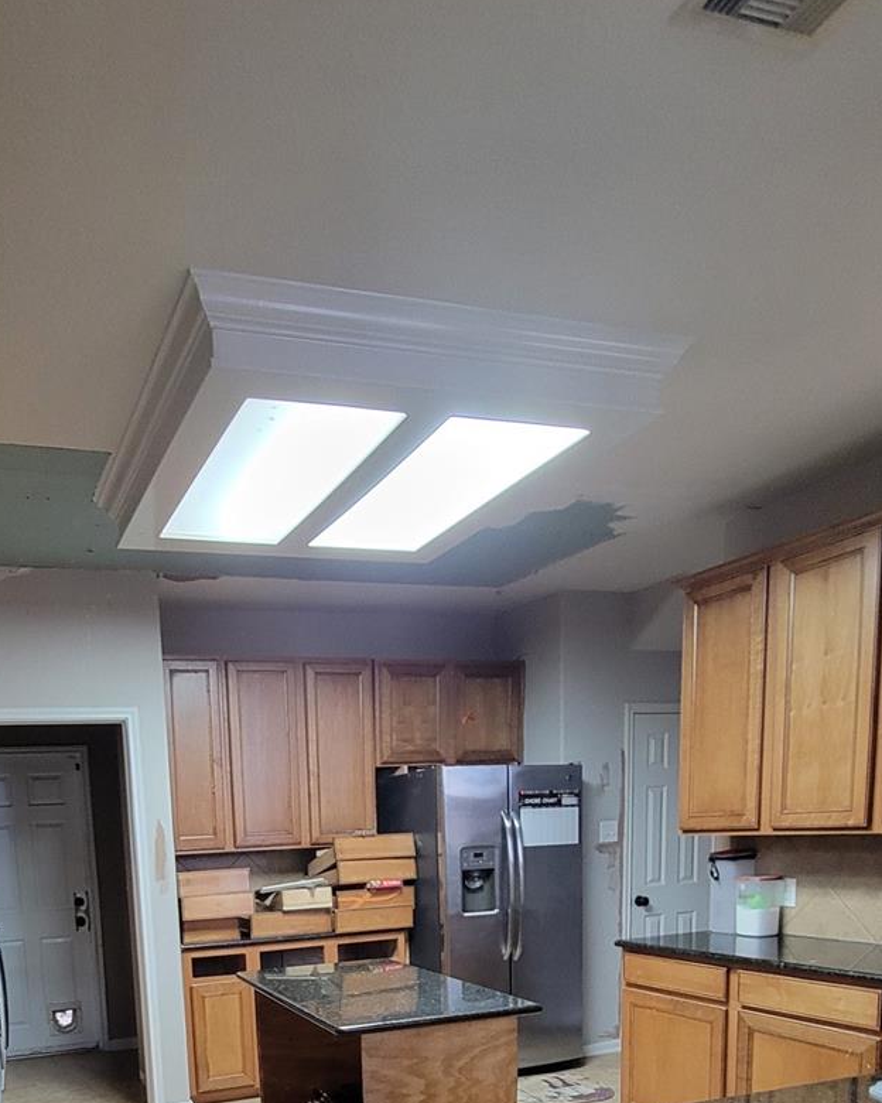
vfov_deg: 59.8
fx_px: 816
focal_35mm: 25
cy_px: 955
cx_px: 253
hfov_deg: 54.9
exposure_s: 1/30
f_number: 2.2
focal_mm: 2.2
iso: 400
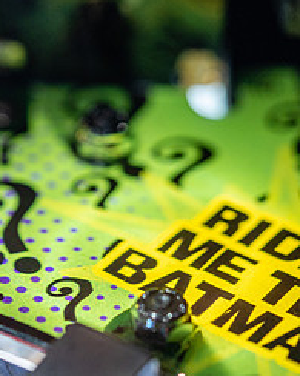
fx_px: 2232
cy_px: 109
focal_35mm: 201
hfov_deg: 7.7
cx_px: 0
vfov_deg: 9.6
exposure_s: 1/100
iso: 1600
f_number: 2.8
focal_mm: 90
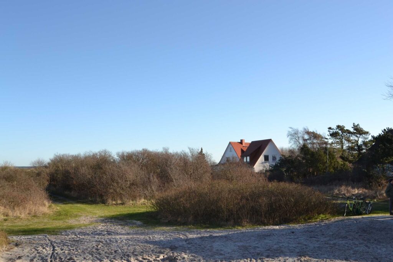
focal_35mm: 36
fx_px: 393
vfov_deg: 36.9
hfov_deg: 53.1
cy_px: 131
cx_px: 196
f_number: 6.3
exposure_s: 1/160
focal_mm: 24
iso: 100
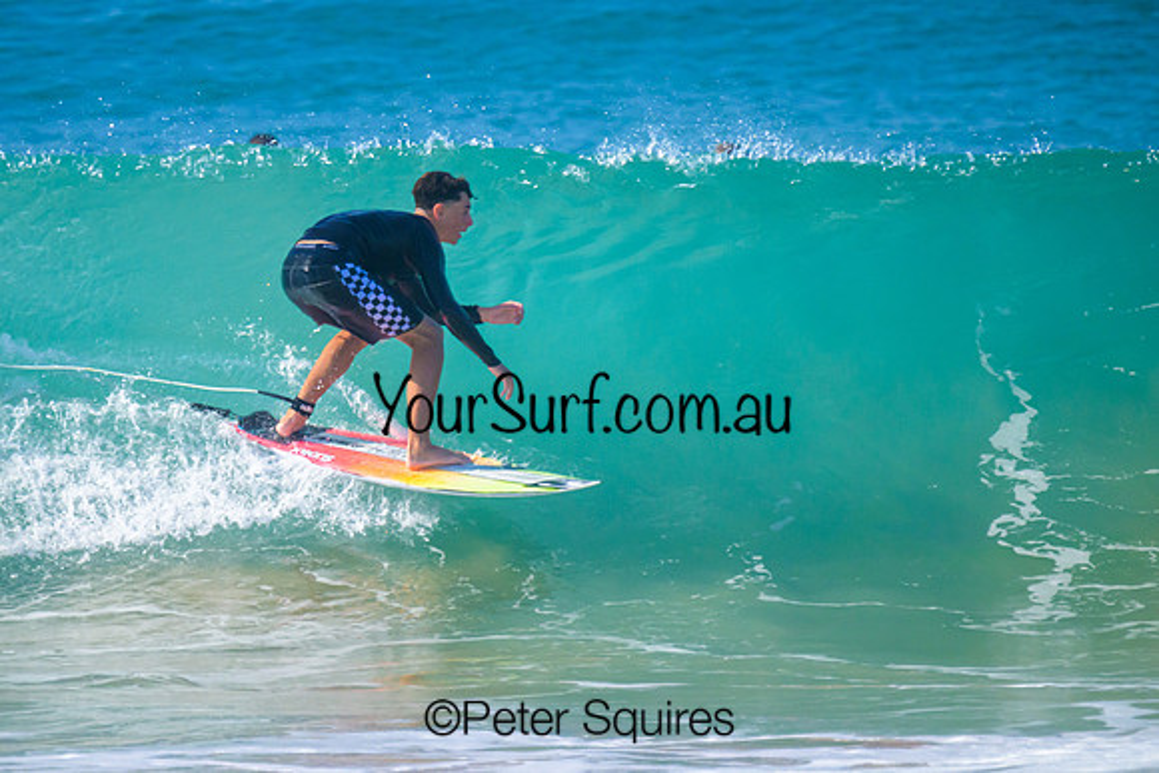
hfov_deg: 2.9
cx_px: 453
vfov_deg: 1.9
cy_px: 308
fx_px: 23009
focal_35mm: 715
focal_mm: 560
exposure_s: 1/2000
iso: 1800
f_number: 8
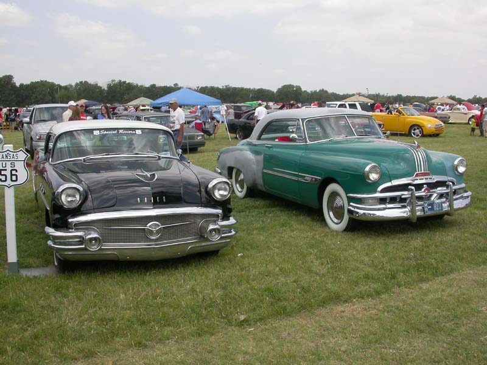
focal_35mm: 38
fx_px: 535
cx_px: 244
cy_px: 182
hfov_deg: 49.0
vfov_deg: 37.7
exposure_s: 1/338
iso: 100
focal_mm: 7.85
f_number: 6.7
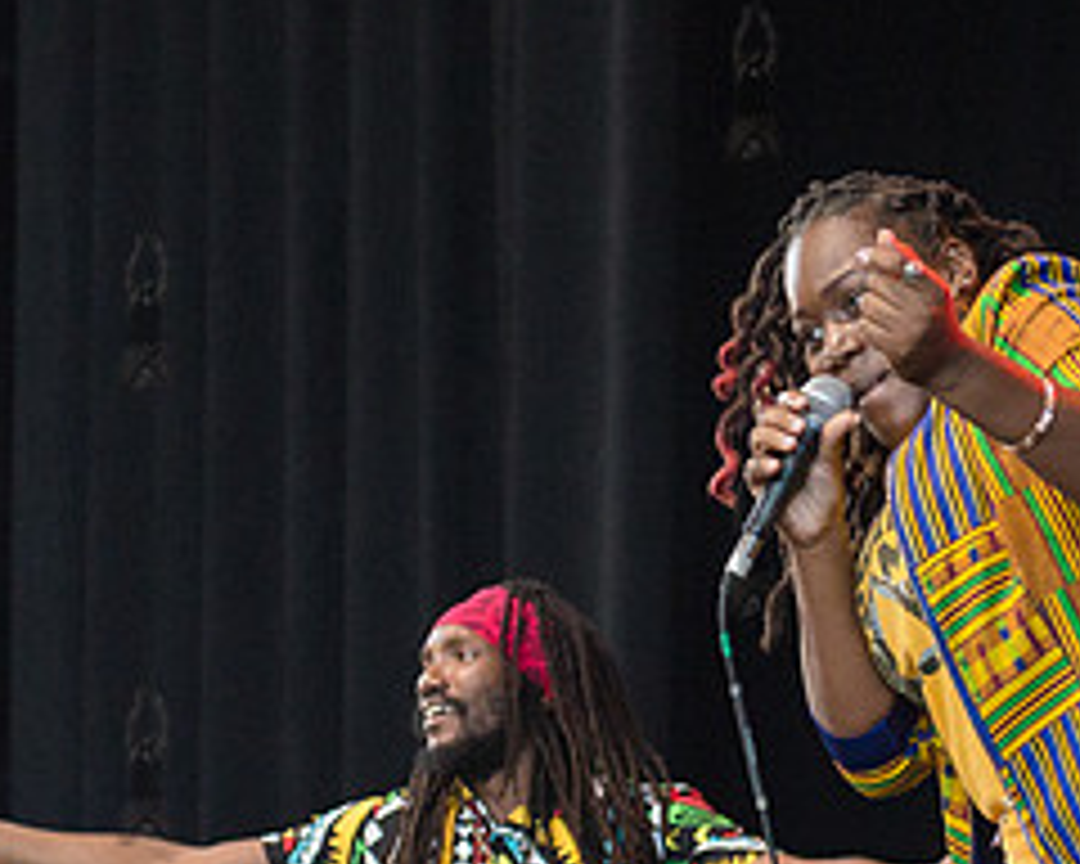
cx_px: 1087
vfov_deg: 6.7
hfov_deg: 8.3
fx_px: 7416
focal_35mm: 232
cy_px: 533
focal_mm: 70
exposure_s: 1/640
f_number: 2.8
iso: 1600
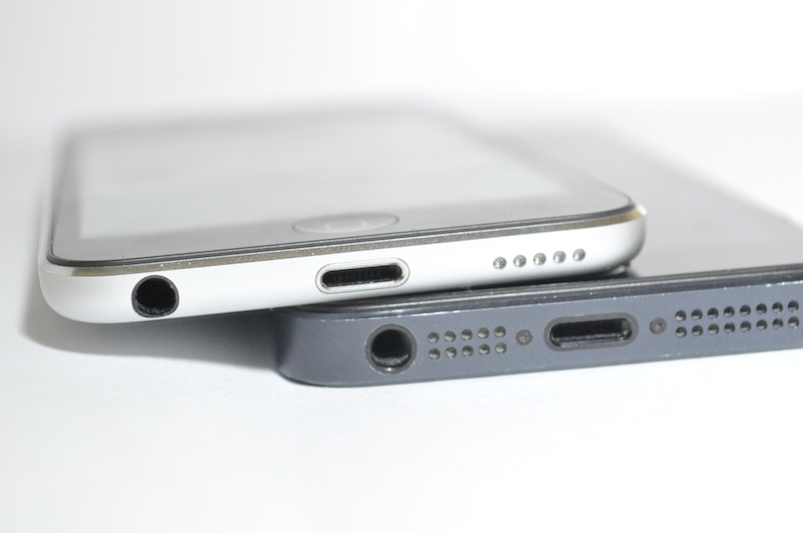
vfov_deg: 16.5
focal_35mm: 82
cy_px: 266
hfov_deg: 24.7
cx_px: 402
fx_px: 1838
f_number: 9
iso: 4000
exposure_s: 1/60
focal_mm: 55
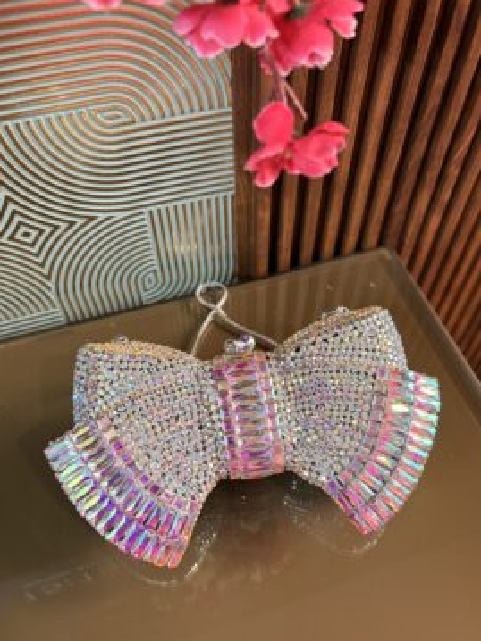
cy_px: 334
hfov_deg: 48.2
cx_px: 252
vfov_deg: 61.7
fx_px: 538
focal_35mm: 29
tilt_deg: -54.8
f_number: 1.6
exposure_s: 1/50
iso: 125
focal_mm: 5.96
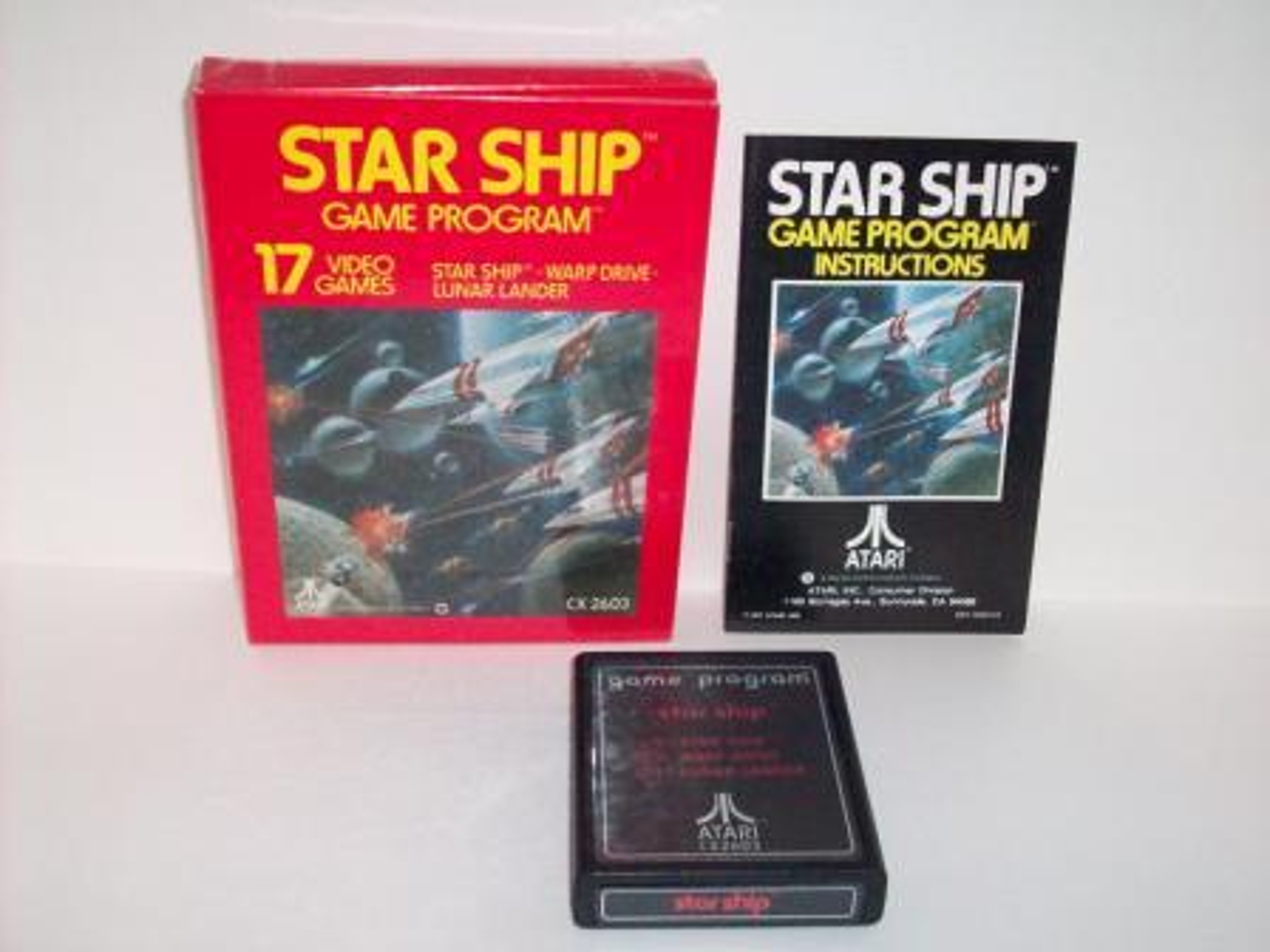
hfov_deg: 41.2
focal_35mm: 46
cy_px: 476
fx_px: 1688
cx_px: 635
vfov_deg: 31.5
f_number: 3.1
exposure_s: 1/144
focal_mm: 7.6
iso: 400
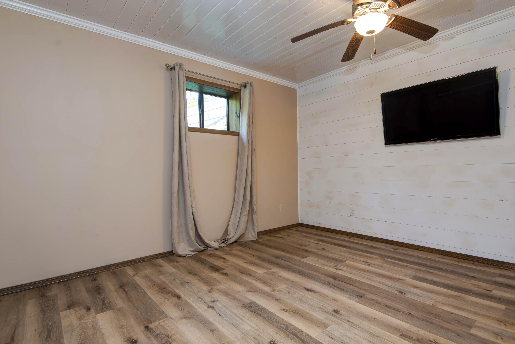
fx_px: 243
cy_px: 172
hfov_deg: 93.2
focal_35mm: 17
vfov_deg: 70.4
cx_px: 265
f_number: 6.7
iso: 200
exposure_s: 1/10
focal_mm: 16
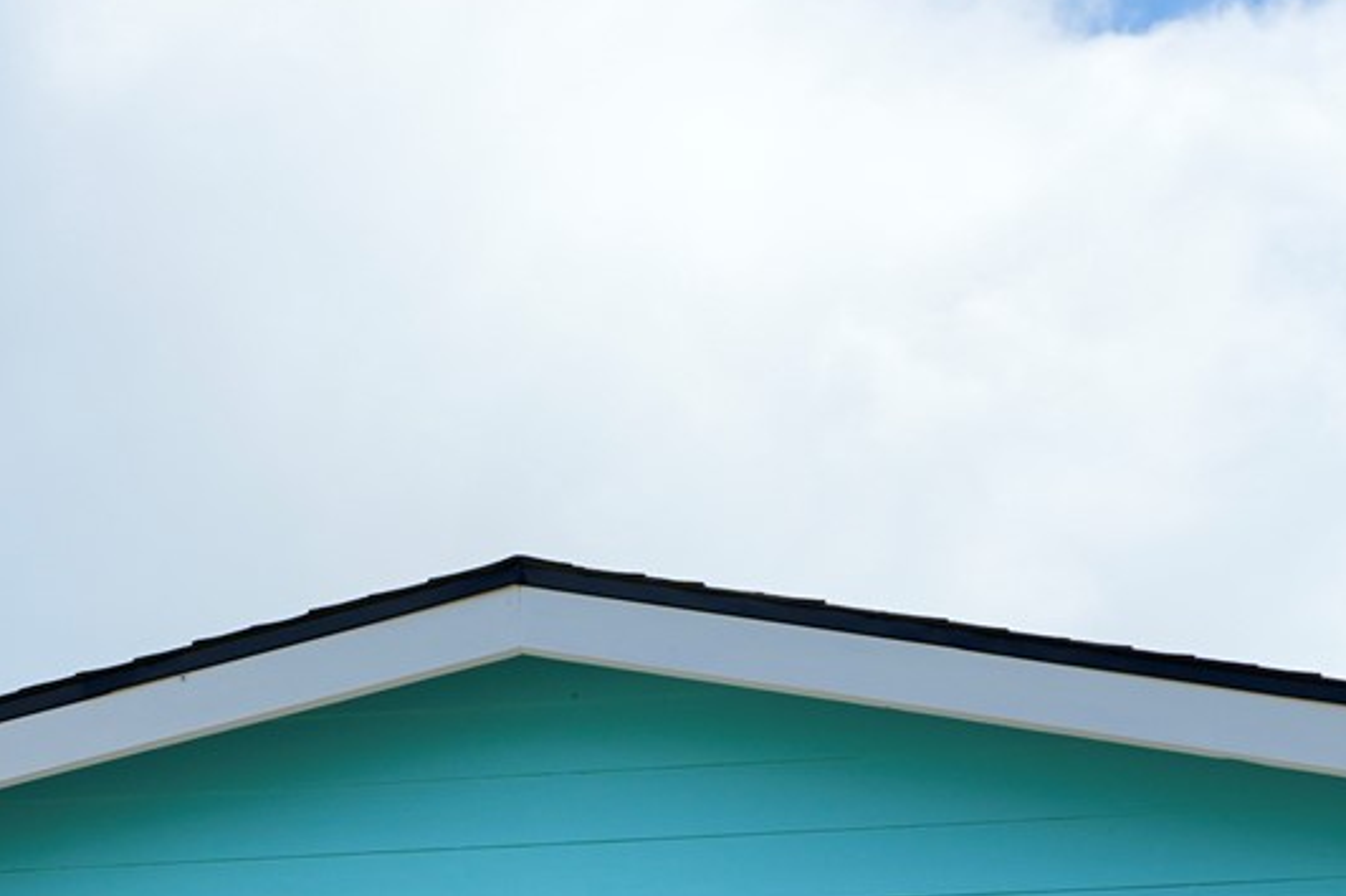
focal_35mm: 143
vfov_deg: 9.4
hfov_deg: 14.4
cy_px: 1233
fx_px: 5343
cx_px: 678
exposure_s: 1/1000
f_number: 4.5
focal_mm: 35
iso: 100
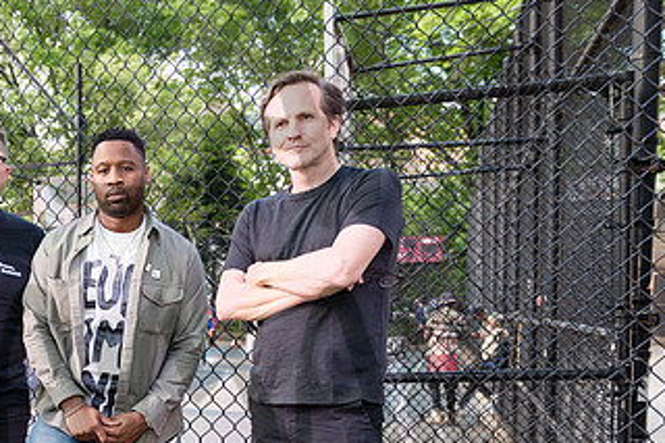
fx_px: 905
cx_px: 75
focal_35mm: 49
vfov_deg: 26.8
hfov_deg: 37.8
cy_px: 377
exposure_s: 1/125
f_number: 3.2
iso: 800
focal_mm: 27
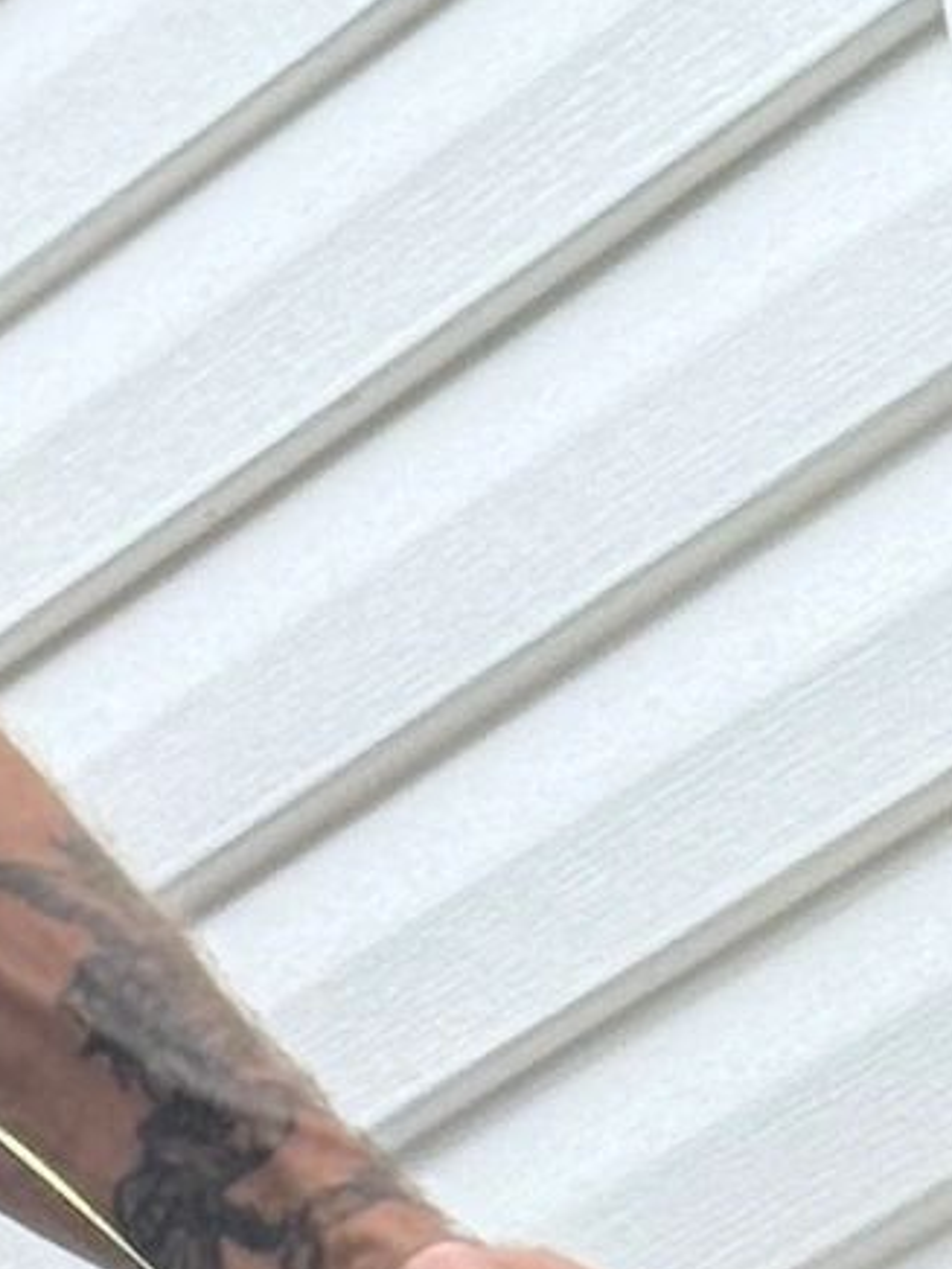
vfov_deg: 6.9
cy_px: 2081
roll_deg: +3.2
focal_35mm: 282
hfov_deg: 5.3
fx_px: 10341
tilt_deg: +24.0
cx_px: 67
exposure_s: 1/2033
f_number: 1.78
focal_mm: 6.76
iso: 80
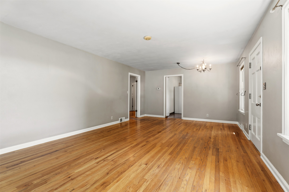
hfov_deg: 96.7
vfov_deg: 73.7
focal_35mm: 16
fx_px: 128
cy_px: 96
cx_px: 144
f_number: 9
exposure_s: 1/8
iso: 250
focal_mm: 16
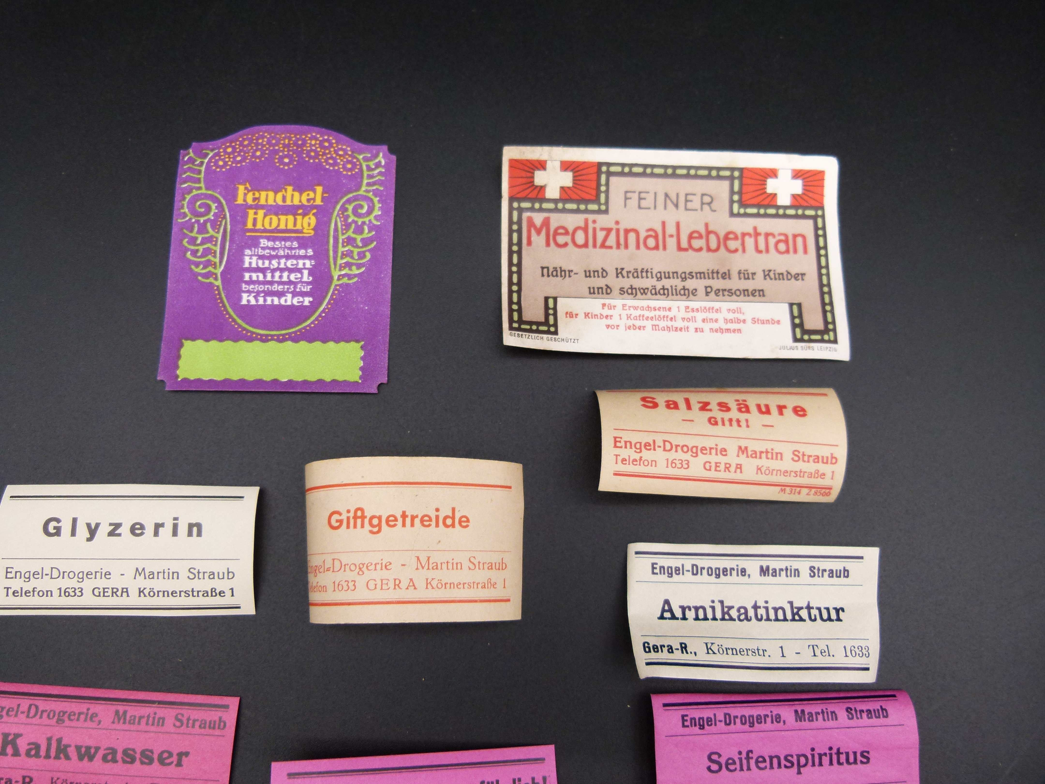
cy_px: 392
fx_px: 755
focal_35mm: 25
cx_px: 522
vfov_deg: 54.9
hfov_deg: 69.4
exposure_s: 1/60
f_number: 2.8
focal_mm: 4.5
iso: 125
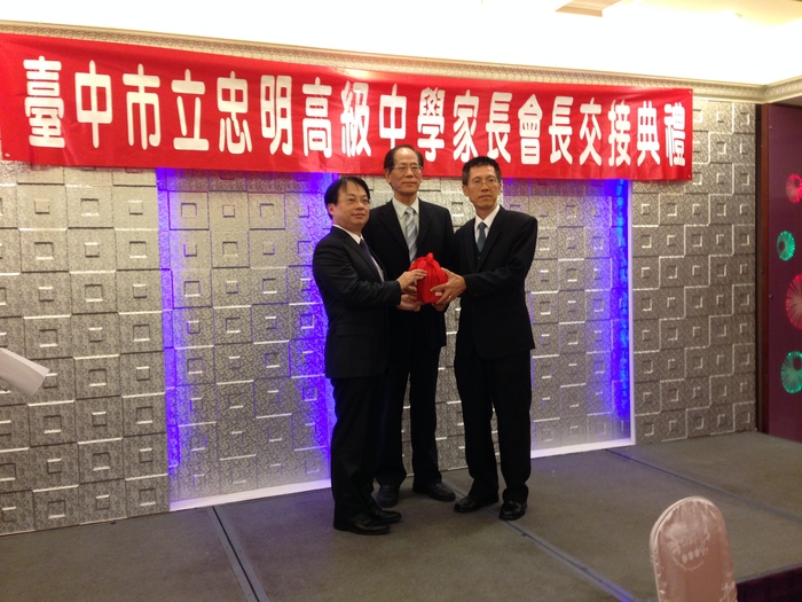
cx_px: 401
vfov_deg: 42.9
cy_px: 301
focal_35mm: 33
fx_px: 765
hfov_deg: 55.4
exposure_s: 1/20
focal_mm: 4.12
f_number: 2.4
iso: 100
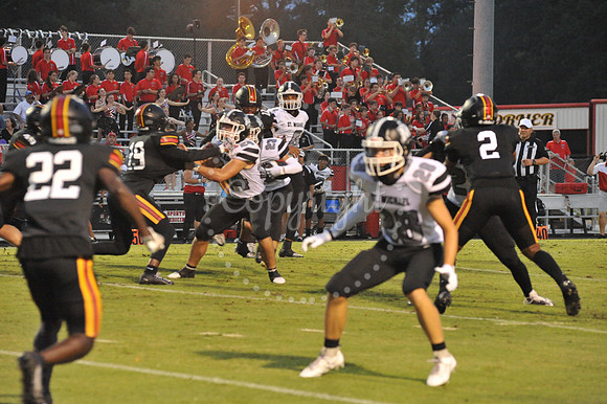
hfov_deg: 10.3
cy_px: 202
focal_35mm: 200
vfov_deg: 6.9
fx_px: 3370
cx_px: 304
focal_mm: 200
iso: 6400
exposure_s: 1/200
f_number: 5.6
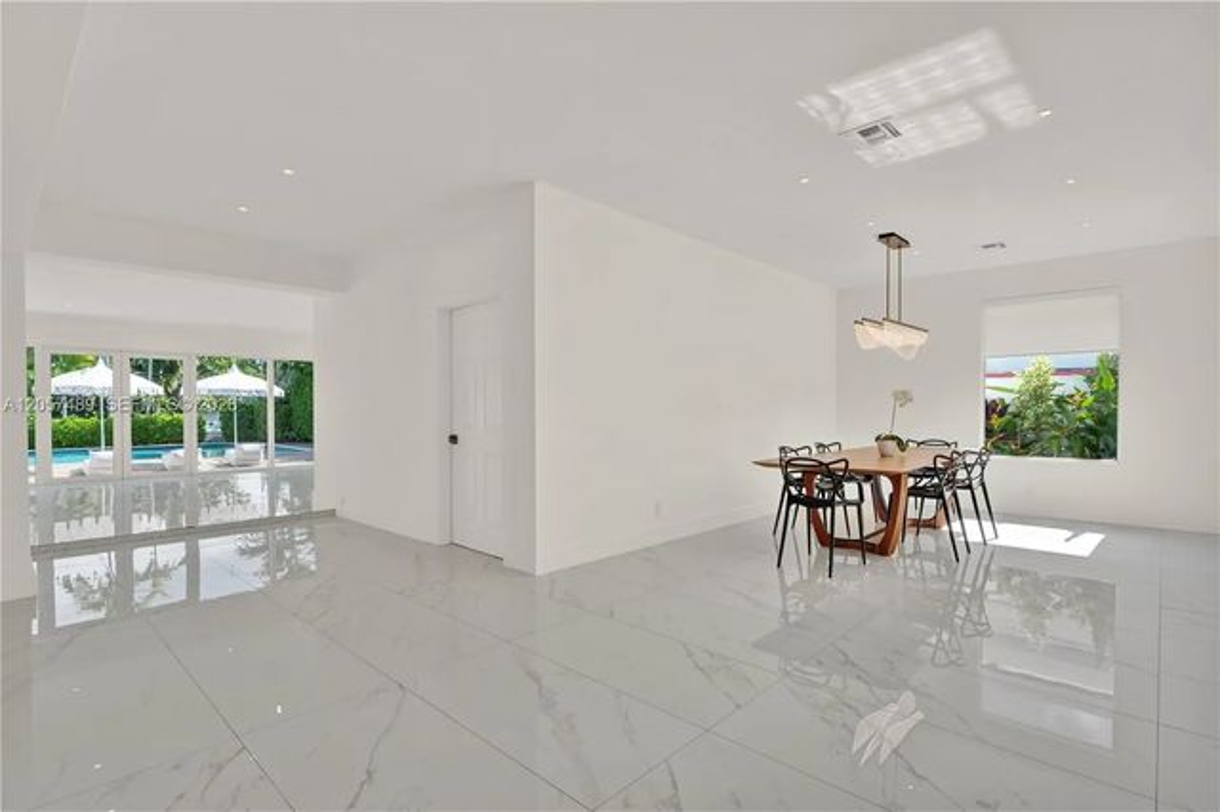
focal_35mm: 17
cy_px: 406
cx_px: 610
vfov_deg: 69.8
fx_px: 583
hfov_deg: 92.6
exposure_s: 1/40
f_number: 9
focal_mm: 17.2
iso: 100
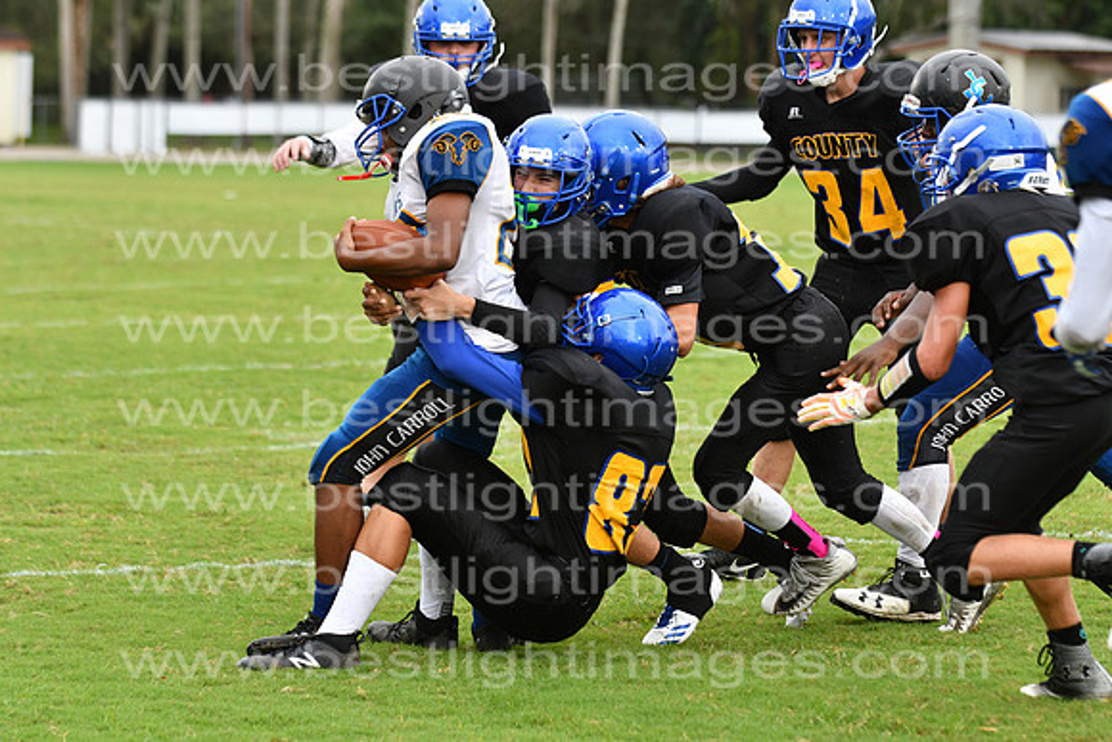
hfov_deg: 9.8
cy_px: 371
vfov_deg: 6.5
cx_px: 556
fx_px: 6488
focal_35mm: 210
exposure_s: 1/2000
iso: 800
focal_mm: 140
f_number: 3.5
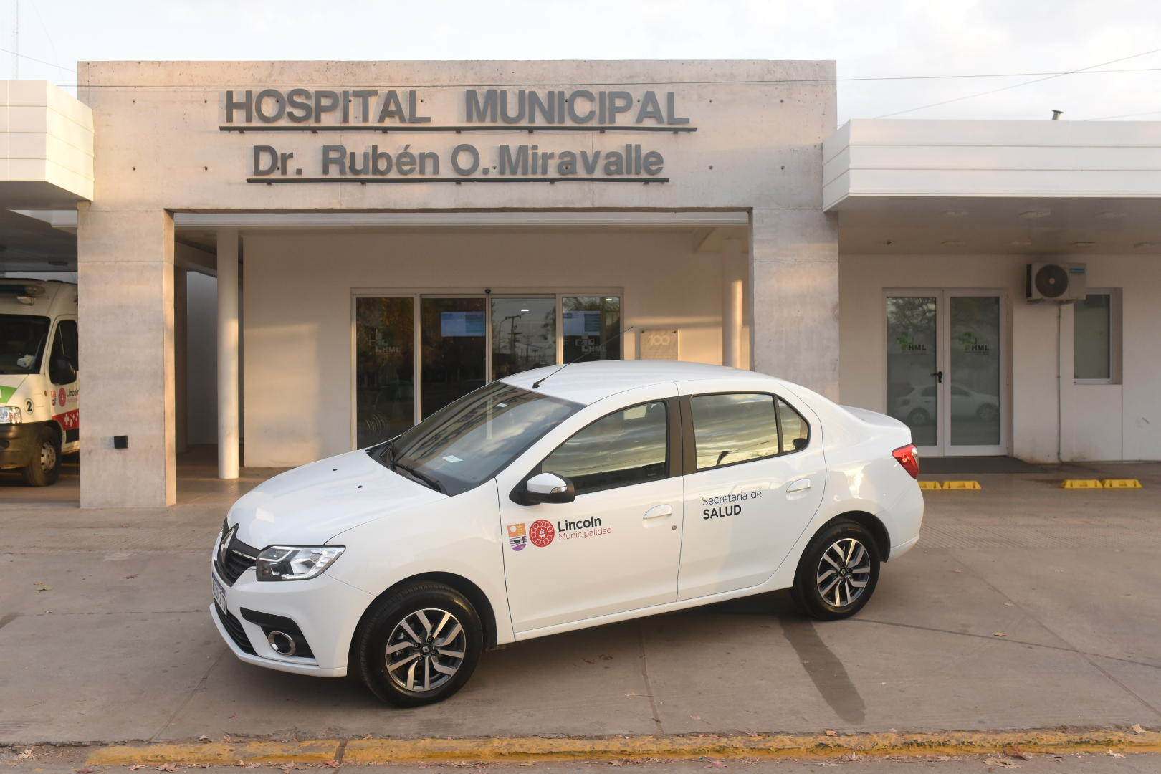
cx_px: 580
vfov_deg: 37.9
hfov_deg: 54.4
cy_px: 387
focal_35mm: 35
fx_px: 1129
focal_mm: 35
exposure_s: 1/1000
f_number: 5.6
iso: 1600
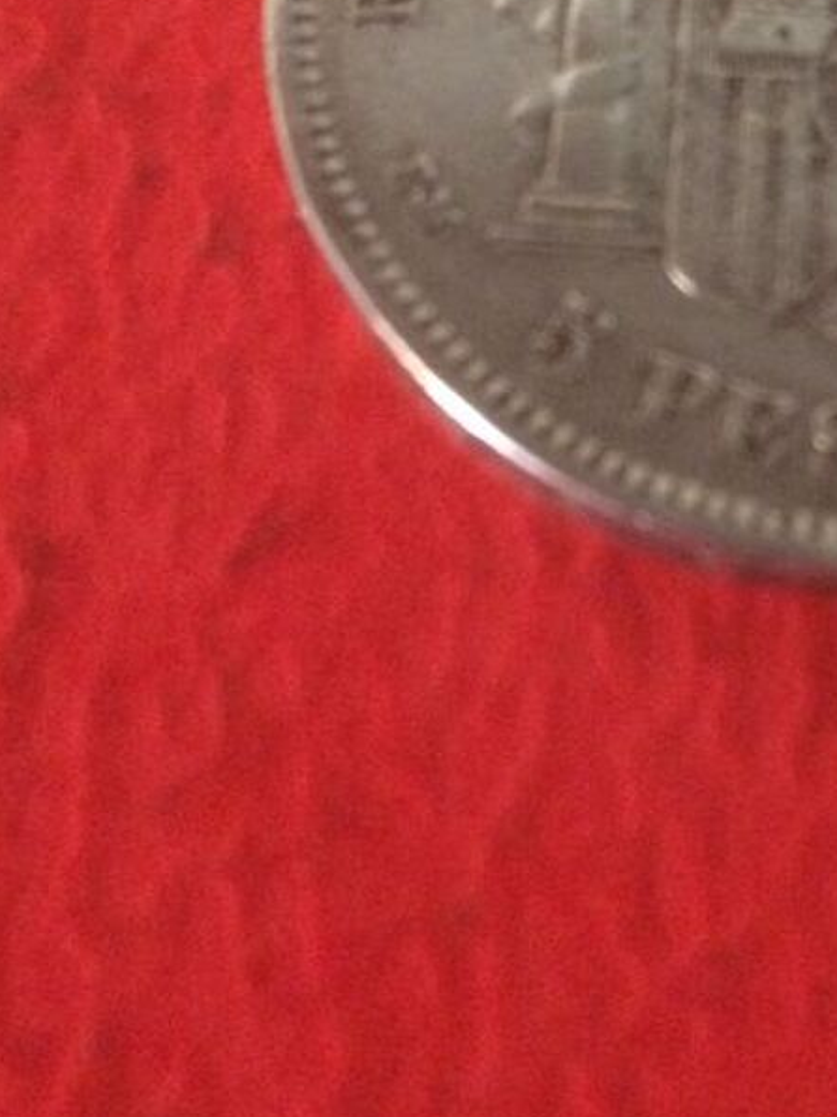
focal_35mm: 65
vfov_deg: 29.6
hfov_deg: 22.2
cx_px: 687
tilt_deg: -66.7
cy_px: 382
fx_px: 2096
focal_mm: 4.15
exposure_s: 1/17
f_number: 2.2
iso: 500
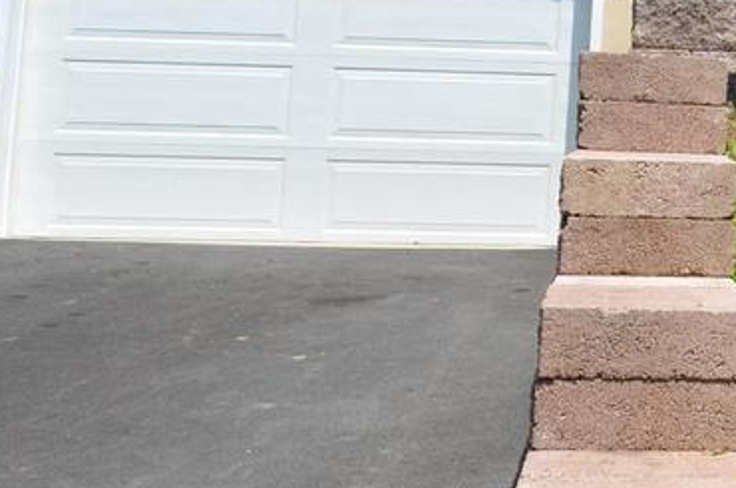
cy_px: -226
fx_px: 2142
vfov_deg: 12.4
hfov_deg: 17.3
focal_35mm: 105
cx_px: 1152
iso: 100
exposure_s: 1/250
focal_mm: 18
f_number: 8
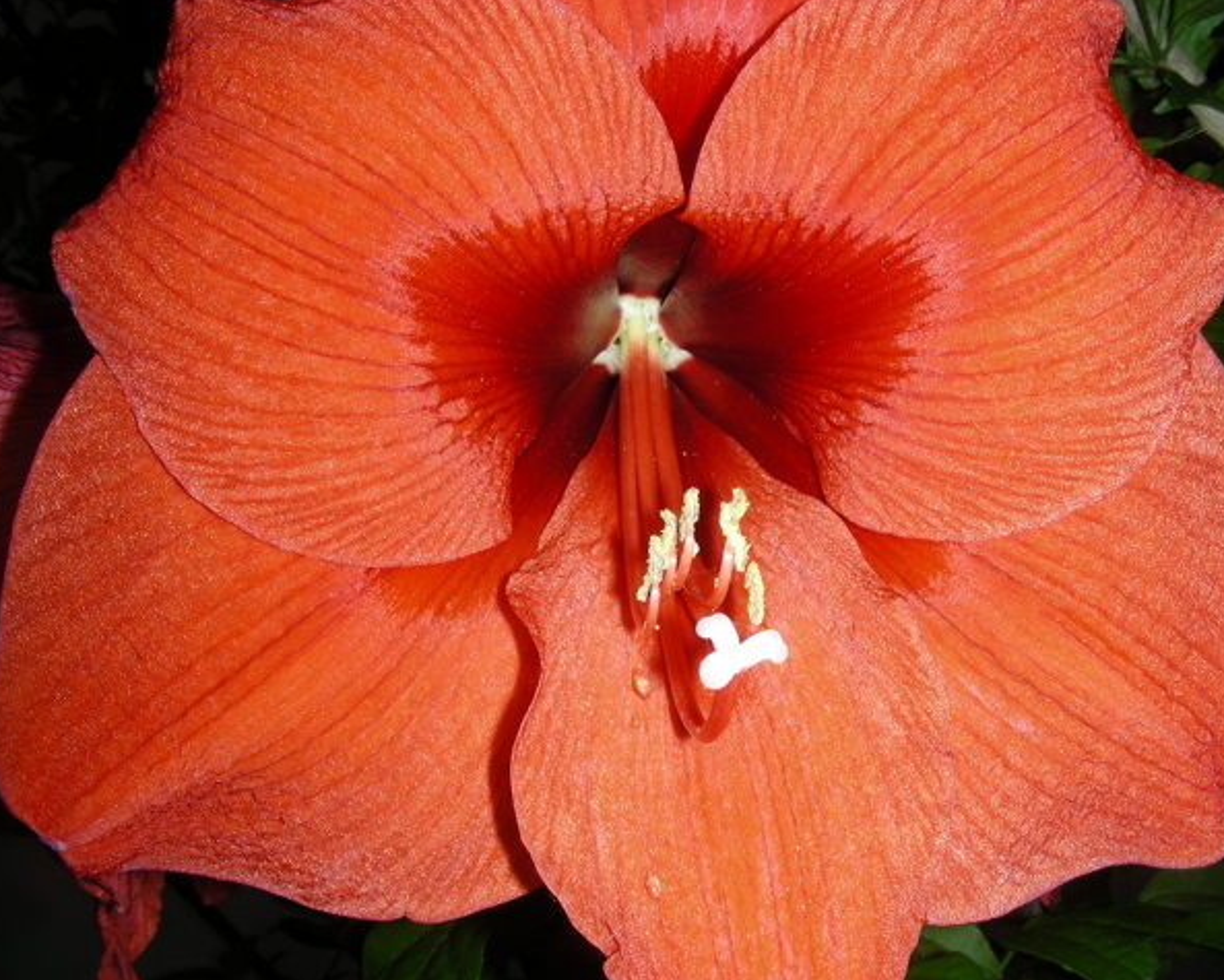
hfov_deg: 45.8
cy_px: 489
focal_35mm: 40
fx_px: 1450
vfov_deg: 37.4
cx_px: 646
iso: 50
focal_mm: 6.3
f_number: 13.6
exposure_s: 1/60
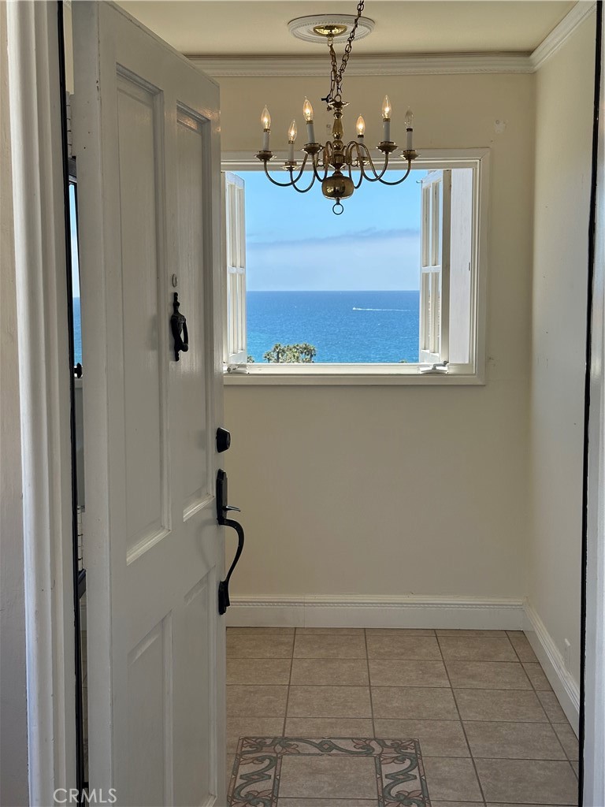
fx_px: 1119
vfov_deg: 39.7
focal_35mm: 48
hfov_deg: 30.3
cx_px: 302
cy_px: 404
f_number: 1.78
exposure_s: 1/1613
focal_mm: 6.86
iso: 64
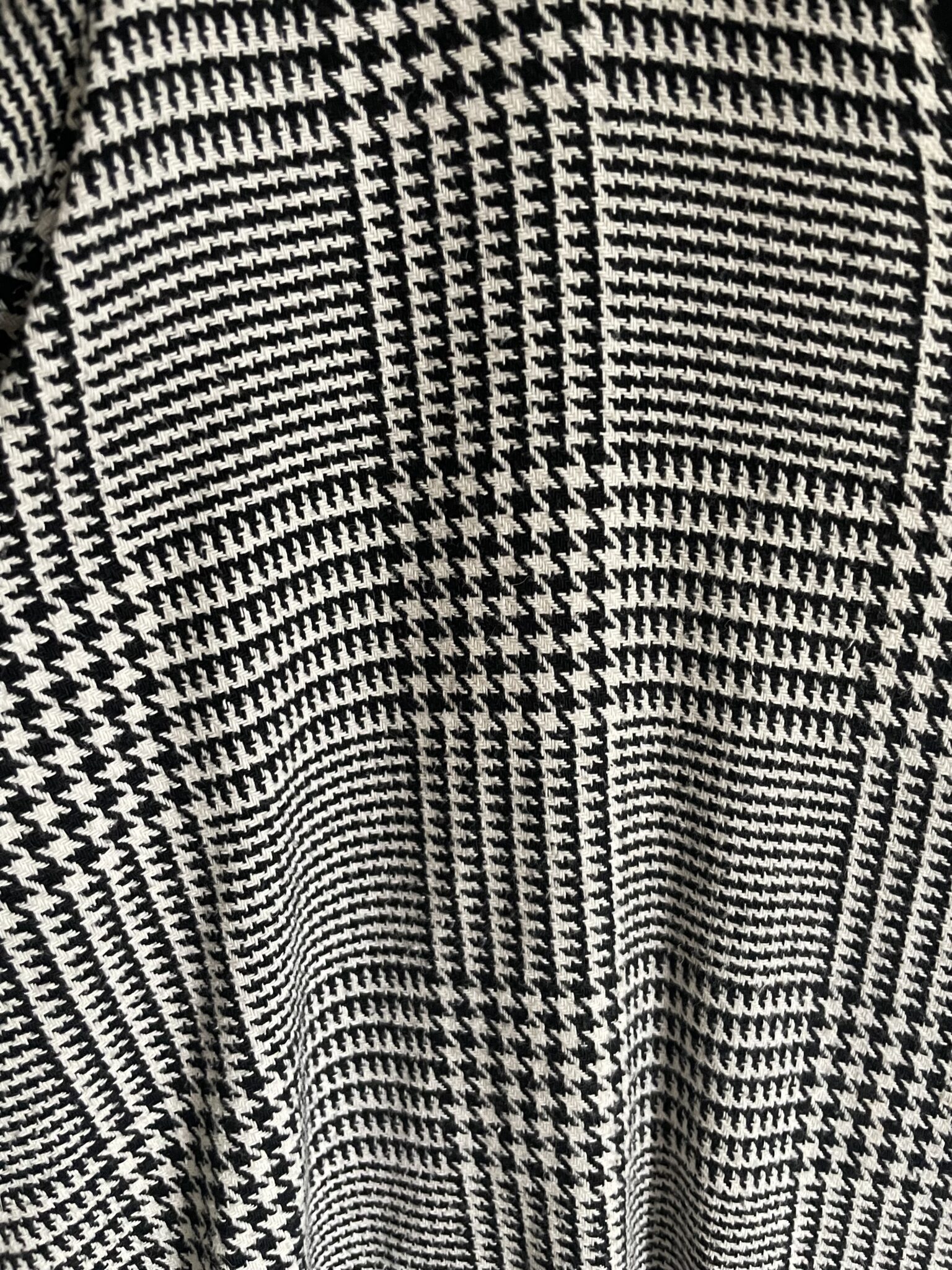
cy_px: 635
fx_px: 953
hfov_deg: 53.1
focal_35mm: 26
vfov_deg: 67.3
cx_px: 476
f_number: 1.6
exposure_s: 1/60
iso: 400
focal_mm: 4.2
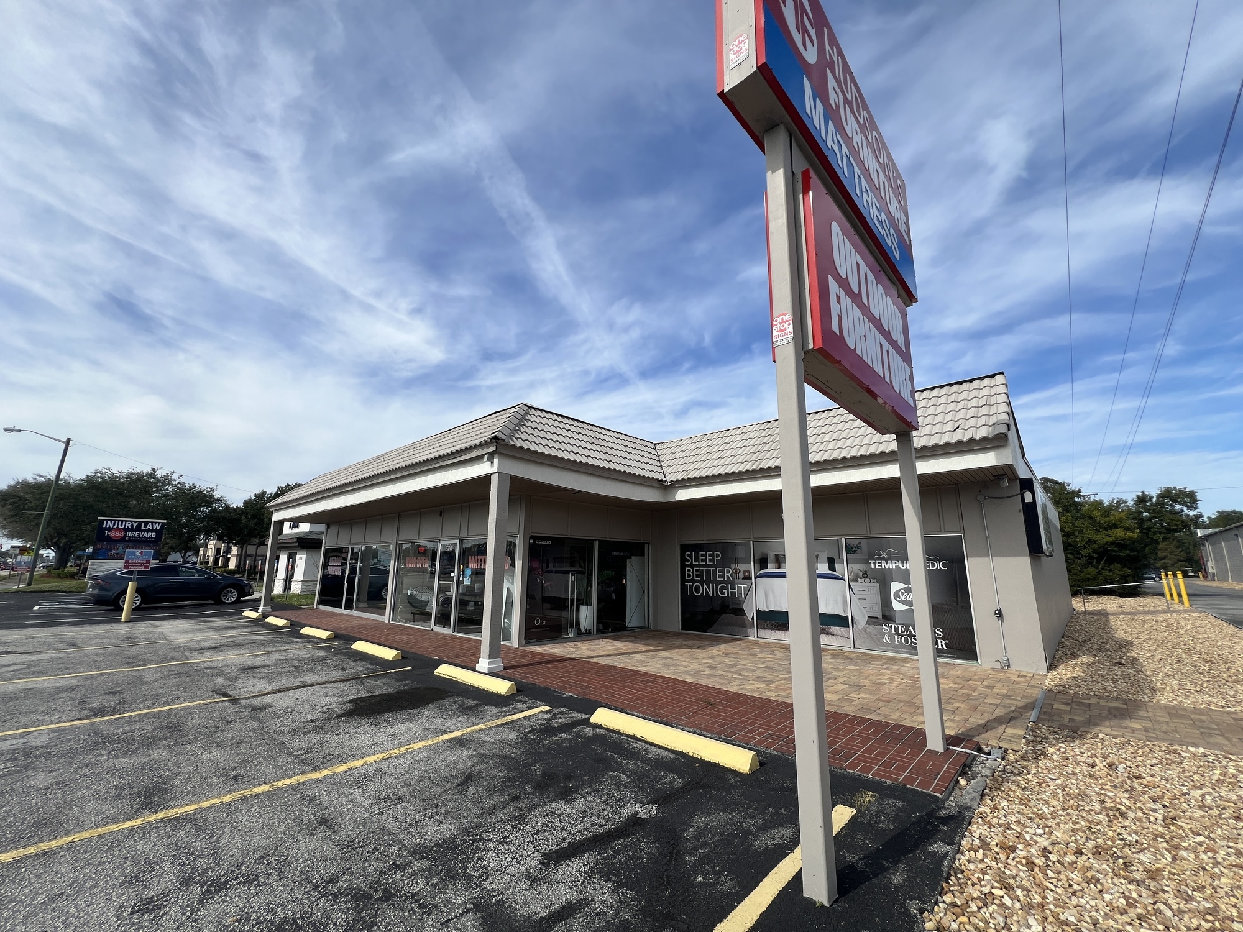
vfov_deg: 89.9
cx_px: 622
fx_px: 467
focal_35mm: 13
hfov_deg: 106.2
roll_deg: -0.5
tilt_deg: +11.3
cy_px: 466
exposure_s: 1/2016
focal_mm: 1.57
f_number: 1.8
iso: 32
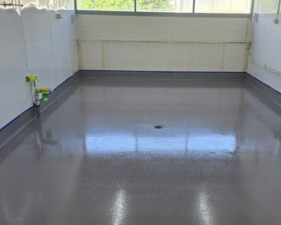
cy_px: 121
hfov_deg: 48.9
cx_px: 160
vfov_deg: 40.1
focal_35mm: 37
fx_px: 308
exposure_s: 1/100
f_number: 1.7
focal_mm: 6.3
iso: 50
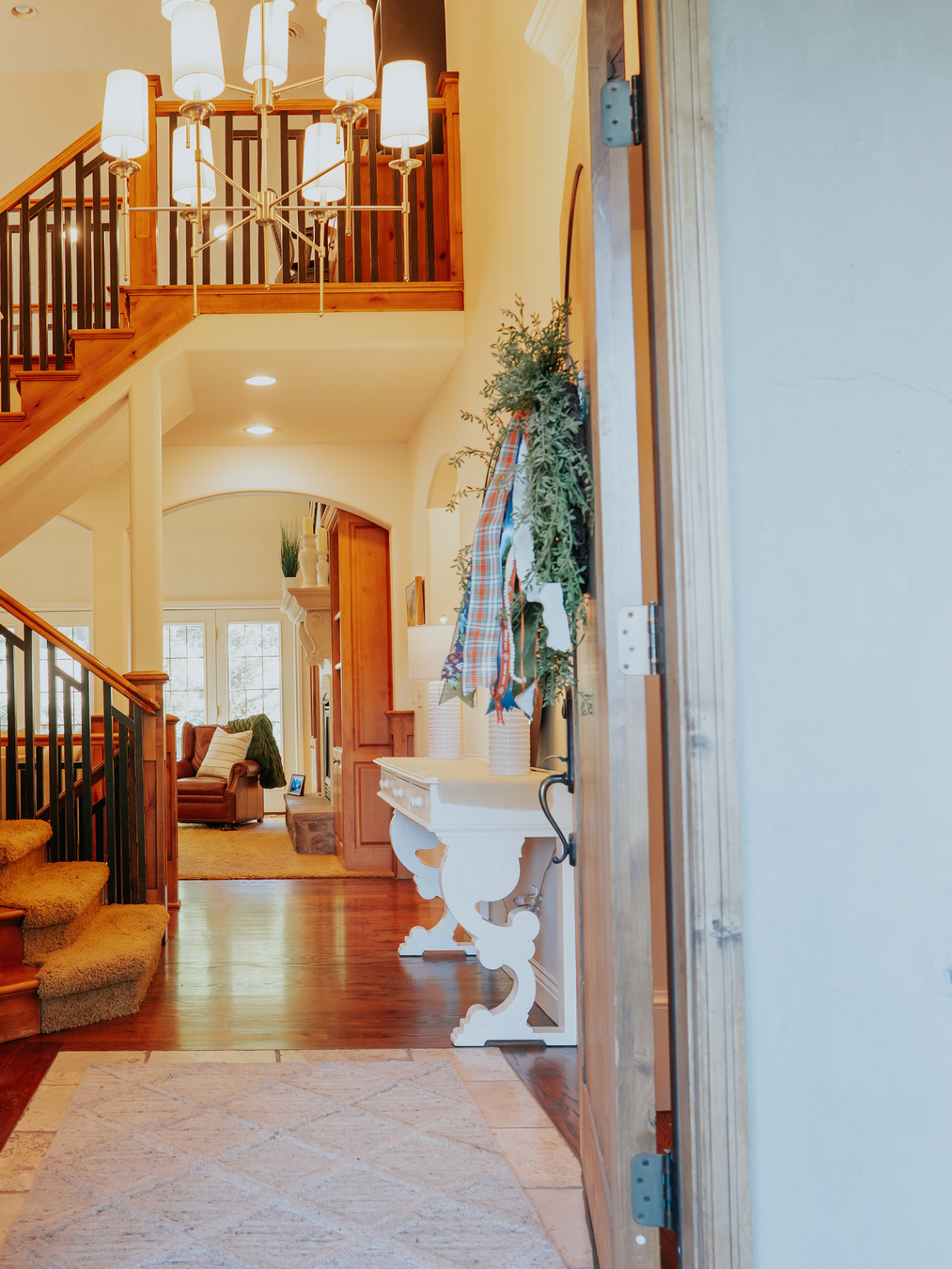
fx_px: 1283
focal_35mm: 35
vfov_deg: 52.6
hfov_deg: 39.7
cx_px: 243
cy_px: 634
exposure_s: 1/30
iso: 400
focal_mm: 24
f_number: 5
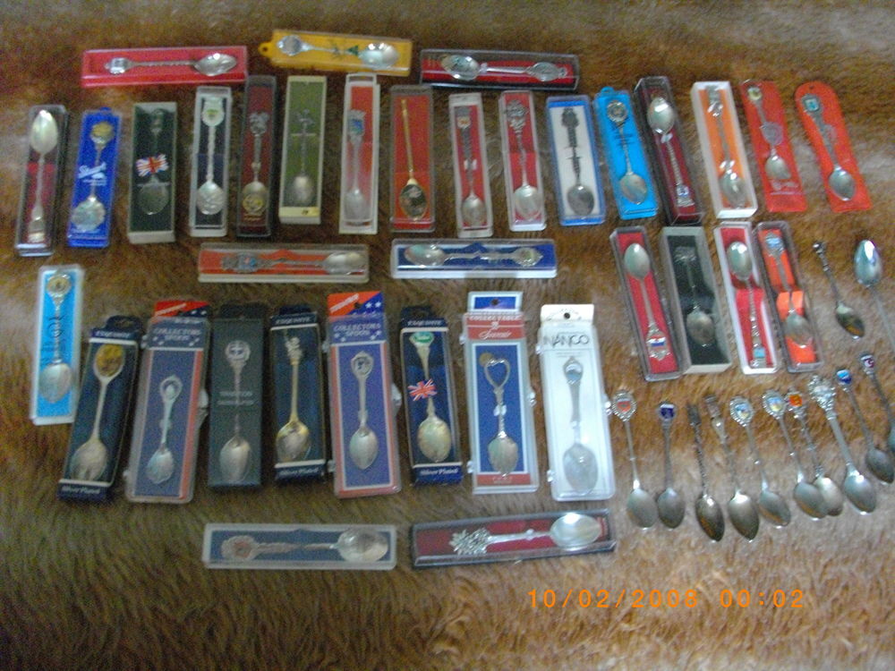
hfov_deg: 56.8
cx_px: 448
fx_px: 827
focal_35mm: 32
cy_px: 336
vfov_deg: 44.2
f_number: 2.9
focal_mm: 5.7
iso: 651
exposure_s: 1/50
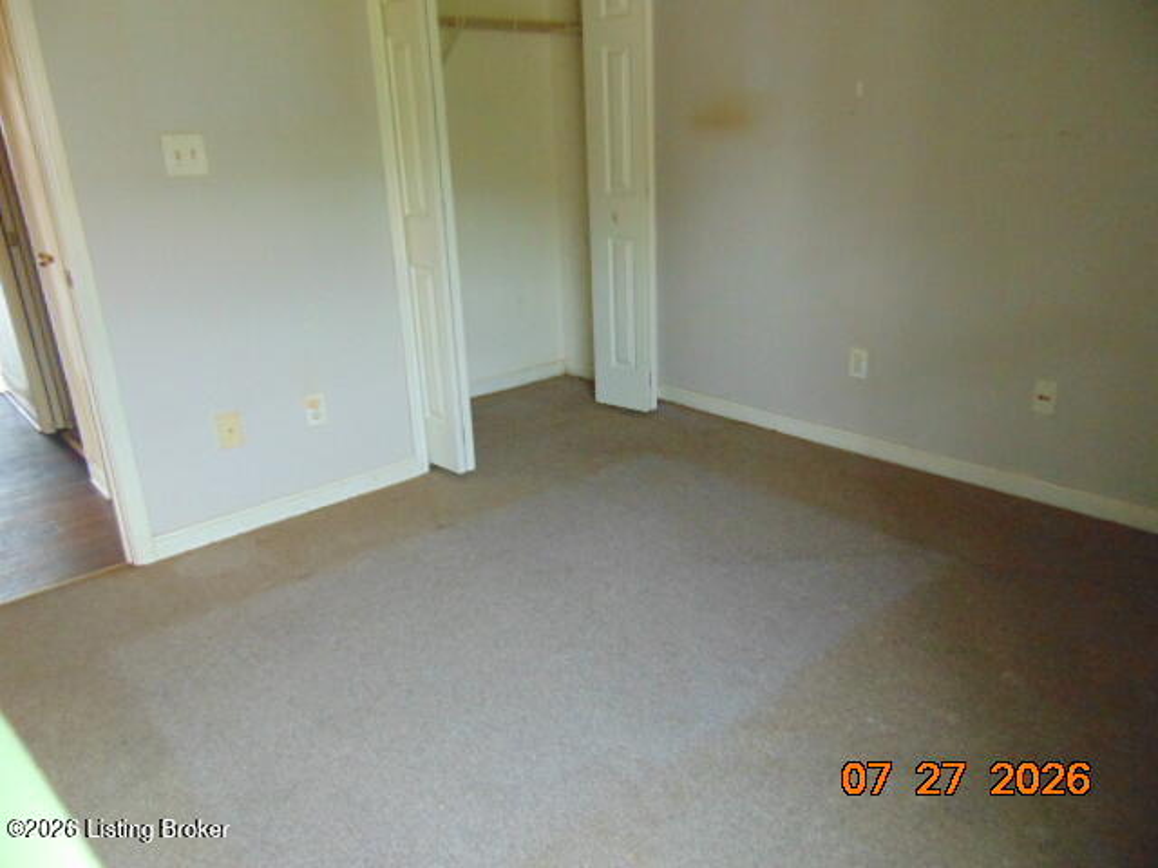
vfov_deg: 54.9
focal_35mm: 25
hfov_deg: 69.4
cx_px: 579
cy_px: 434
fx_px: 836
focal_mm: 4.5
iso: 400
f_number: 3
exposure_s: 1/15
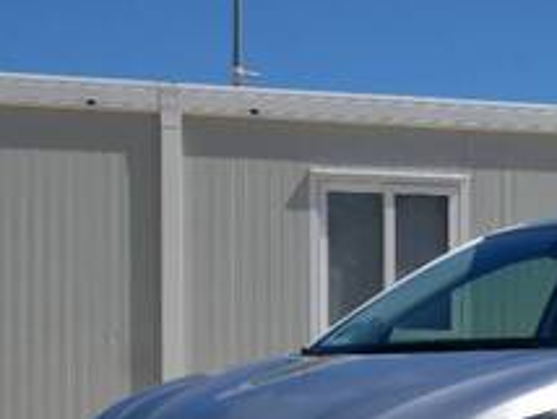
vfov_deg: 9.9
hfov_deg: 13.1
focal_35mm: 148
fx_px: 2384
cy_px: 480
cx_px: 609
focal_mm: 28
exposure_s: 1/640
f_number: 11
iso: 200
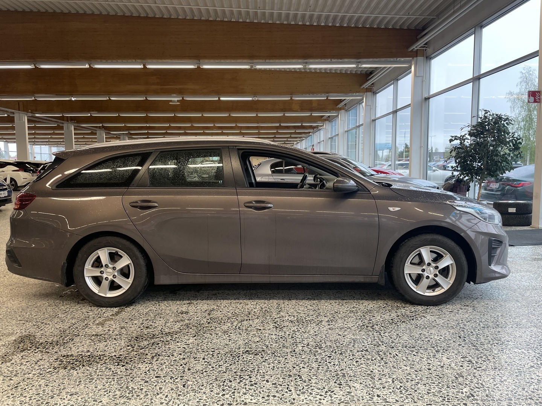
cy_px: 203
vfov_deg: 53.1
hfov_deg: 67.3
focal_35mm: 26
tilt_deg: -3.5
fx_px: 407
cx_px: 271
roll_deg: +0.4
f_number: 1.6
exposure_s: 1/75
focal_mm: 4.2
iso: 80
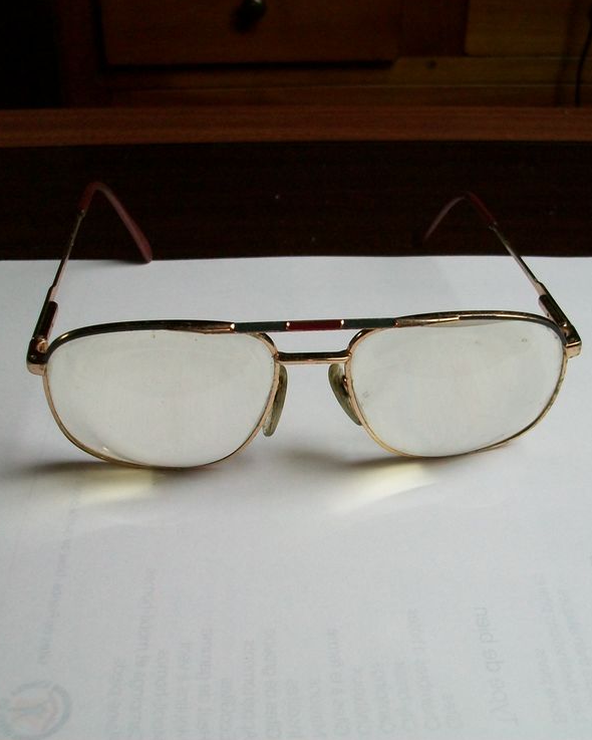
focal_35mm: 45
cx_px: 378
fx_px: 985
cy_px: 366
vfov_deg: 41.1
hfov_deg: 33.2
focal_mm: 5.7
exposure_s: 1/60
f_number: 2.8
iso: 120
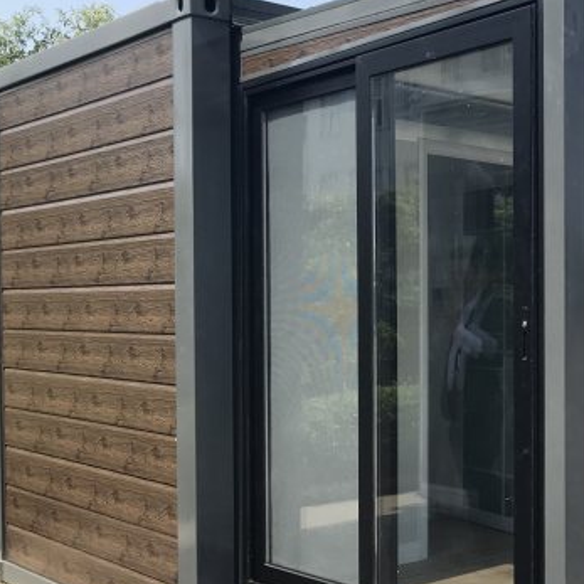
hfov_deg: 27.9
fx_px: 1088
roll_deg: -1.2
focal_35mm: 57
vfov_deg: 30.0
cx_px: 611
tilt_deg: -2.0
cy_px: 353
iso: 20
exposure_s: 1/1497
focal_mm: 3.99
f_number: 1.8
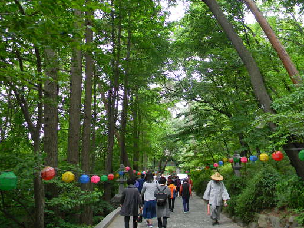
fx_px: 334
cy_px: 85
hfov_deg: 48.8
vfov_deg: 37.5
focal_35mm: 38
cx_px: 174
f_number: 3.5
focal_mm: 5
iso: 80
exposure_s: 1/37.4
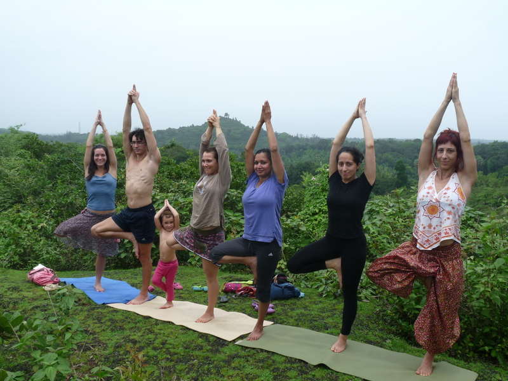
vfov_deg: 40.7
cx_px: 254
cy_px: 190
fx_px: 514
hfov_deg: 52.6
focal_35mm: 35
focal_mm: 6.2
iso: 100
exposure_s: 1/320
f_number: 5.6
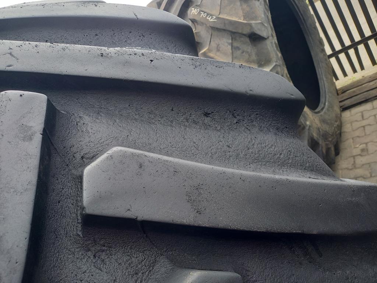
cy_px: 142
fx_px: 272
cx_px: 188
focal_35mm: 25
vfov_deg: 54.9
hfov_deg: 69.4
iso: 64
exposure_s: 1/100
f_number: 1.8
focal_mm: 4.65
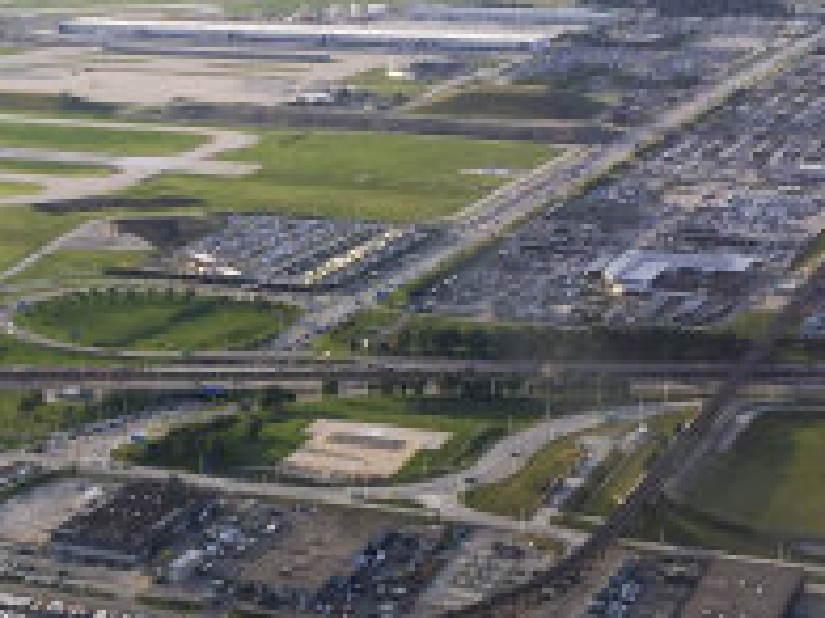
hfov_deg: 20.5
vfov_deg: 16.2
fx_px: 2167
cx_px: -102
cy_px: 430
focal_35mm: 91
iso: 32
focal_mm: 4.15
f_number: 2.2
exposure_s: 1/900
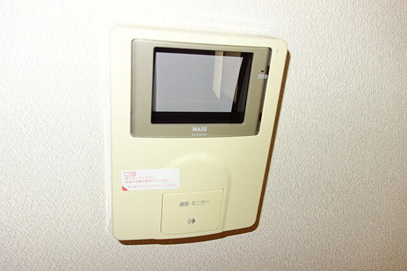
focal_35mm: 28
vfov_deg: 46.4
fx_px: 316
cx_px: 204
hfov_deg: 65.5
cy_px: 136
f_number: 1.8
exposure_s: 1/30
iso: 200
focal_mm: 10.4
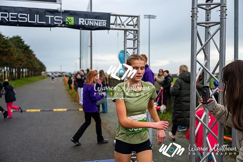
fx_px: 263
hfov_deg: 49.5
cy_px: 81
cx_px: 122
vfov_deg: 34.2
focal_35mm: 39
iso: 180
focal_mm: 39
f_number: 2.8
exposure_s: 1/1250
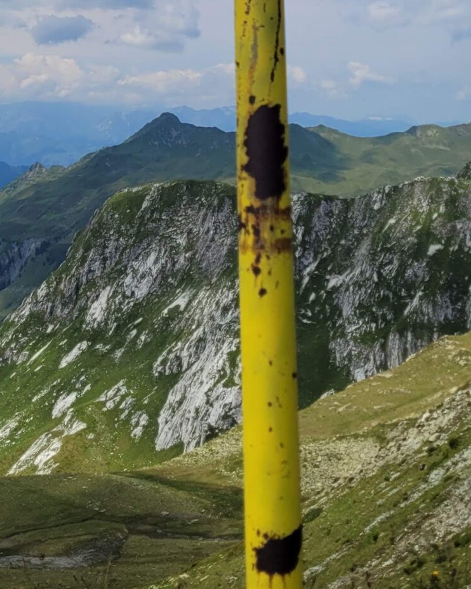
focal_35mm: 70
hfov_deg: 21.6
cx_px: 110
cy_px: -196
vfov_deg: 23.6
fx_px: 1220
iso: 40
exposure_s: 1/4165
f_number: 1.8
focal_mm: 5.4
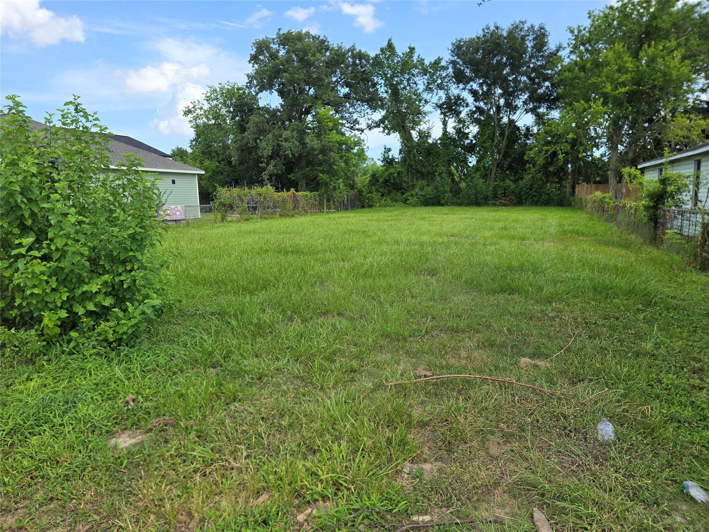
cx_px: 354
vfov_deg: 58.9
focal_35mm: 23
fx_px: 471
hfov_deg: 73.9
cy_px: 266
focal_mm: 6.3
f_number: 1.7
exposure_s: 1/437
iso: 12
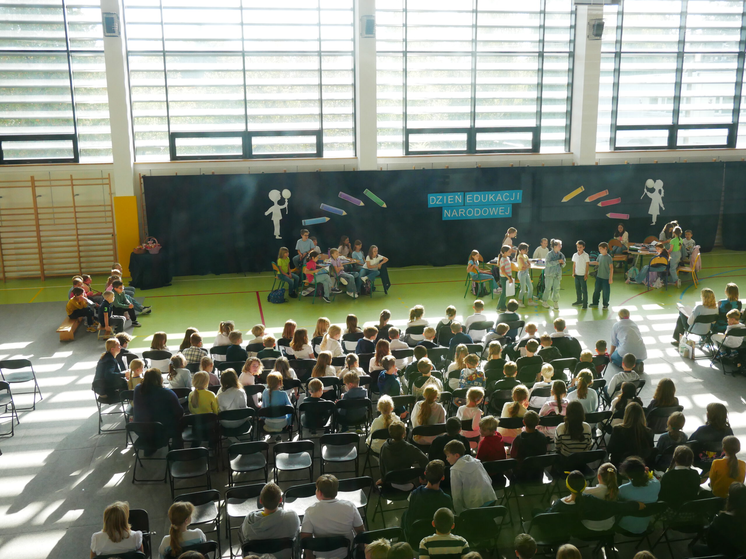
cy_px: 280
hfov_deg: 51.4
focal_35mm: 36
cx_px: 373
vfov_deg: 39.7
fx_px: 776
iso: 800
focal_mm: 18
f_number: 5.6
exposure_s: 1/200
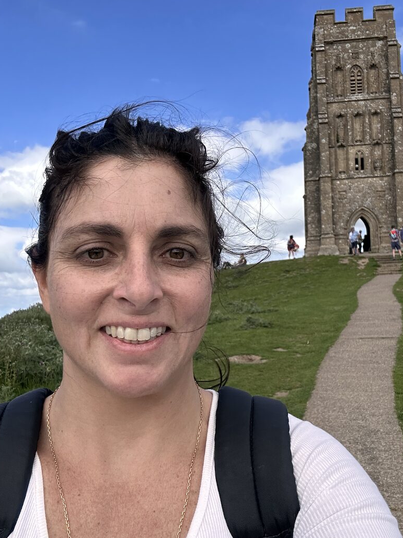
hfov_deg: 40.6
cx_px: 222
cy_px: 265
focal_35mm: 35
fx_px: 544
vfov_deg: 52.6
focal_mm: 2.69
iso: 25
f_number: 1.9
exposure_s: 1/871
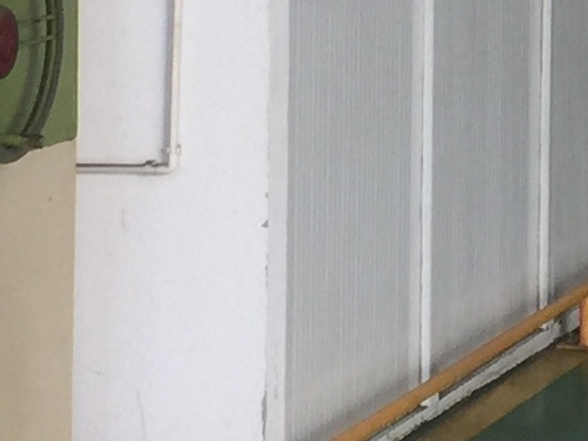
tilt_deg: +1.0
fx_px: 3637
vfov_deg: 6.8
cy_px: -315
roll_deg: -1.8
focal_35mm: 214
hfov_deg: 9.1
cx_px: 722
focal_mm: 4.15
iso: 32
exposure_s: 1/33
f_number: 2.2
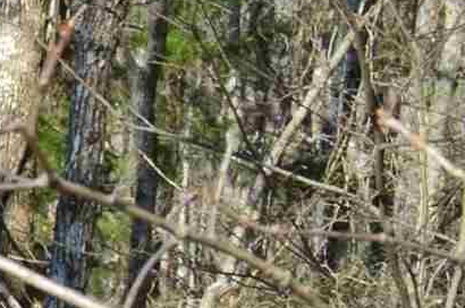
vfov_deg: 5.9
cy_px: 727
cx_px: -1087
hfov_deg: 7.6
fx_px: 2902
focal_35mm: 225
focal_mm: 20
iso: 400
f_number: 10
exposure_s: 1/250
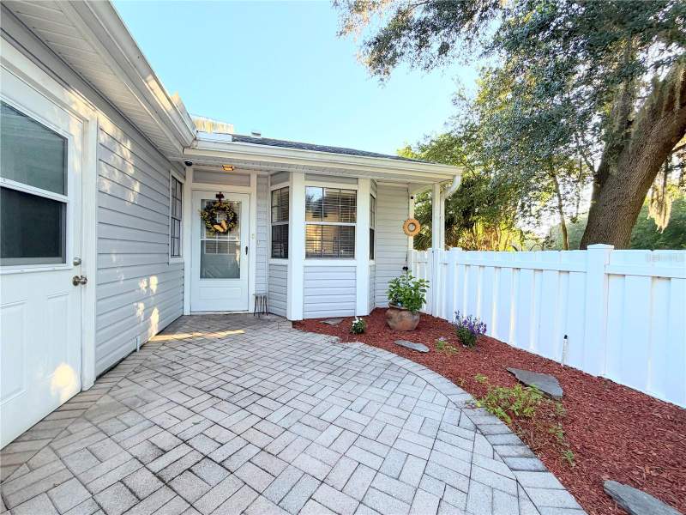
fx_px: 277
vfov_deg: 85.7
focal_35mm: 14
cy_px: 258
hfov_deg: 102.1
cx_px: 343
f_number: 2.2
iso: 64
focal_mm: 2.22
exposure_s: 1/204
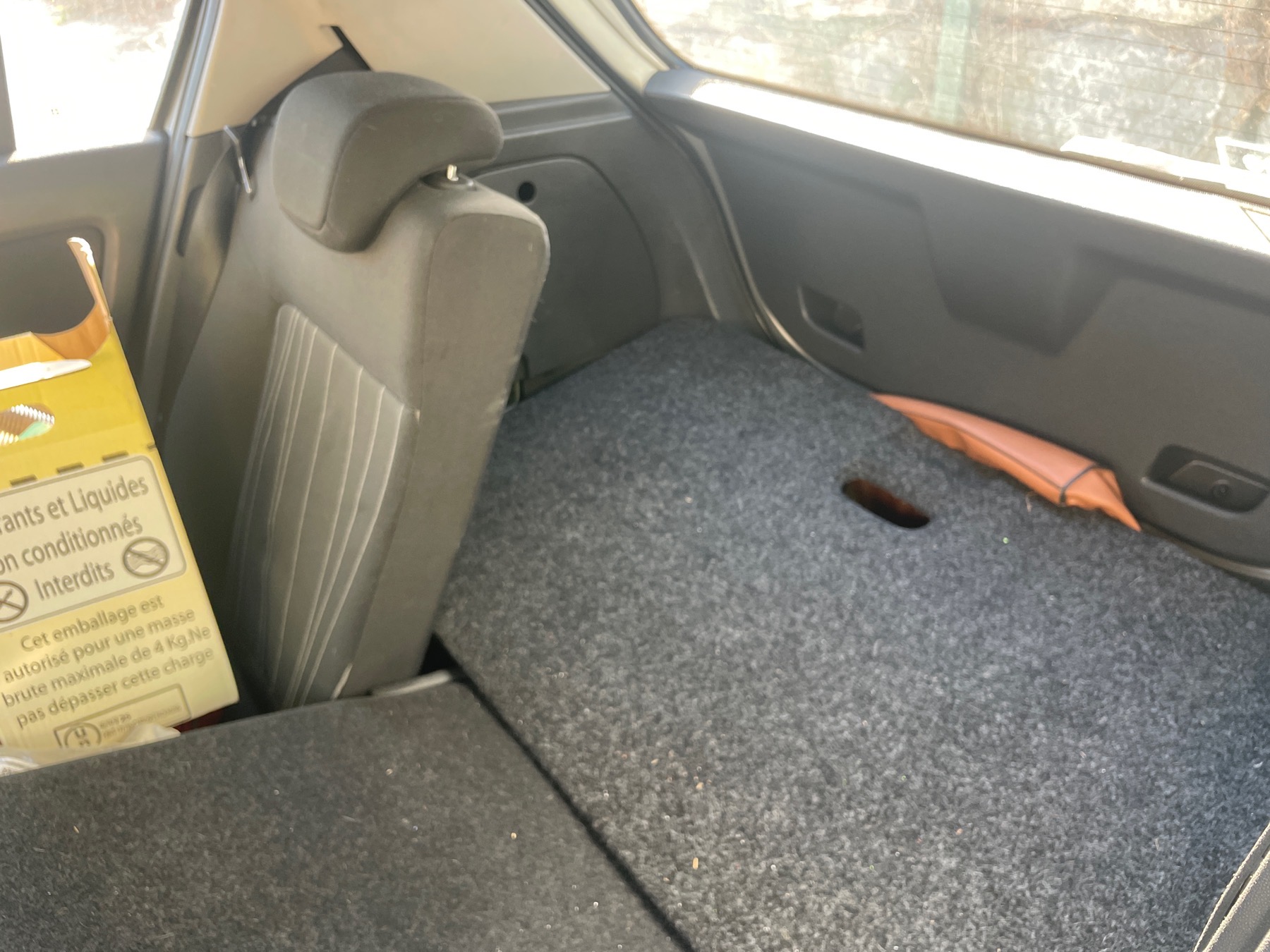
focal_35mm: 26
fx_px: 954
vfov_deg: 53.1
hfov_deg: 67.3
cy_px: 476
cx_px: 635
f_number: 1.6
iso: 125
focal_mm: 4.2
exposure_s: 1/112
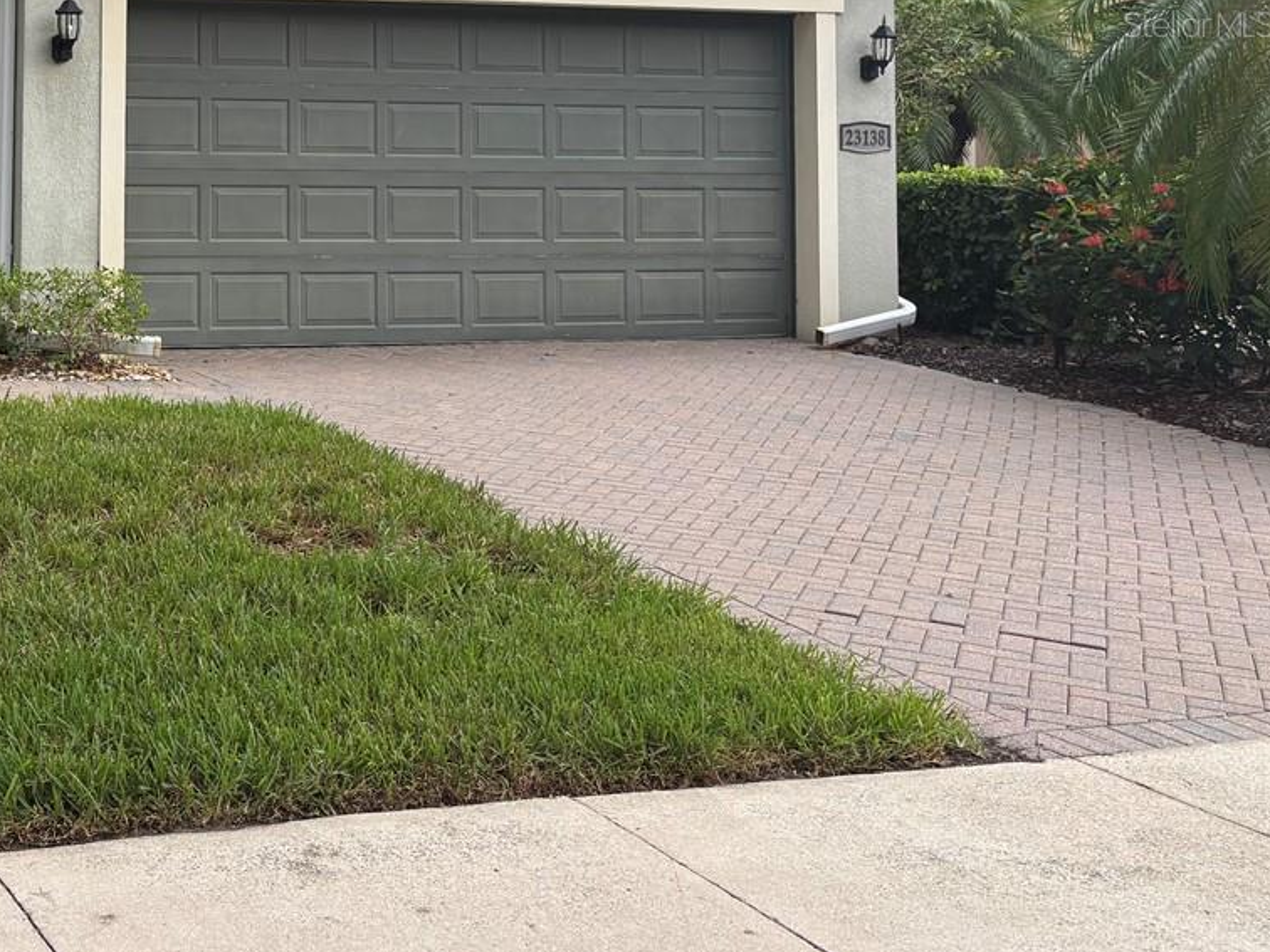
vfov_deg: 25.4
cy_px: 24
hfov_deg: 31.7
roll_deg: -1.3
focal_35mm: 55
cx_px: -62
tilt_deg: +3.0
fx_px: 2018
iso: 40
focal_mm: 5.96
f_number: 1.6
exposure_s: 1/222
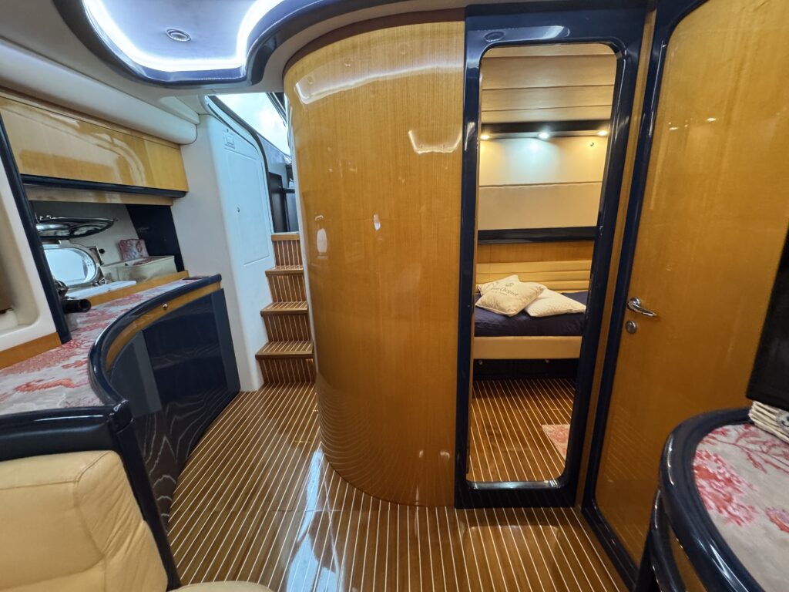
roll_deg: +3.3
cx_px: 394
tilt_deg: -17.7
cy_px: 296
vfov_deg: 85.7
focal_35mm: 14
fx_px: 319
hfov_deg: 102.1
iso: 320
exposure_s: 1/50
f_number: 2.2
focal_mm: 2.22
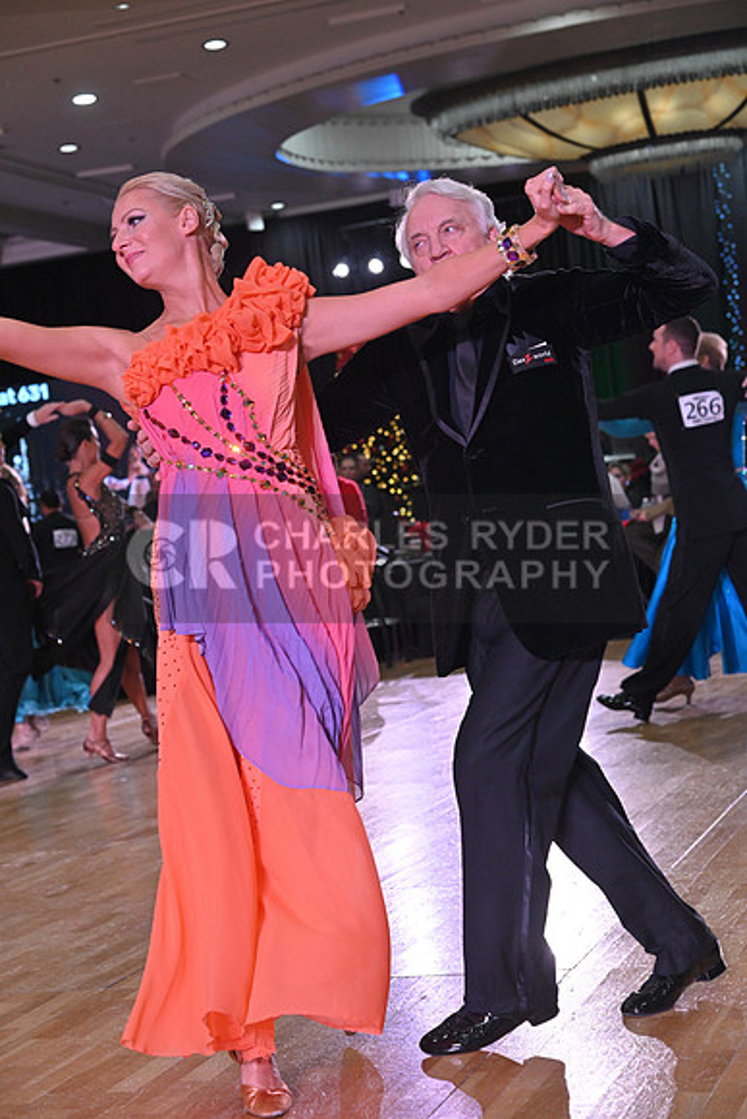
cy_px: 560
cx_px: 374
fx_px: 2053
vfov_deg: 30.5
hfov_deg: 20.6
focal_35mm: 66
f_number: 5
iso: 2500
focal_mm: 66
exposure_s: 1/400
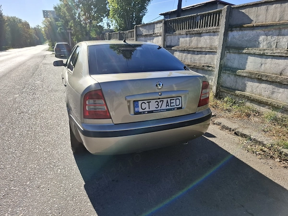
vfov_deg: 58.9
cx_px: 144
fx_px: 191
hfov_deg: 73.9
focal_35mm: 23
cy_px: 108
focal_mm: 5.54
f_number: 1.8
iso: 50
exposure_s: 1/1821
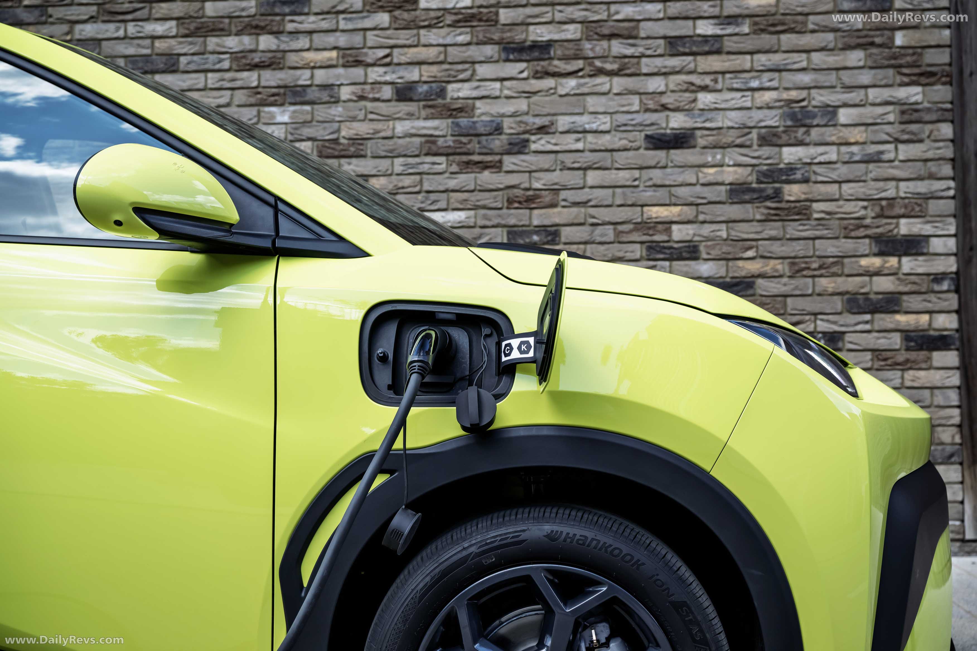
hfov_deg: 42.7
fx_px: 1248
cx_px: 488
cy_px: 326
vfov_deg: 29.2
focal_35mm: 46
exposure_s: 1/125
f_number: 5.6
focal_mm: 46
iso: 320
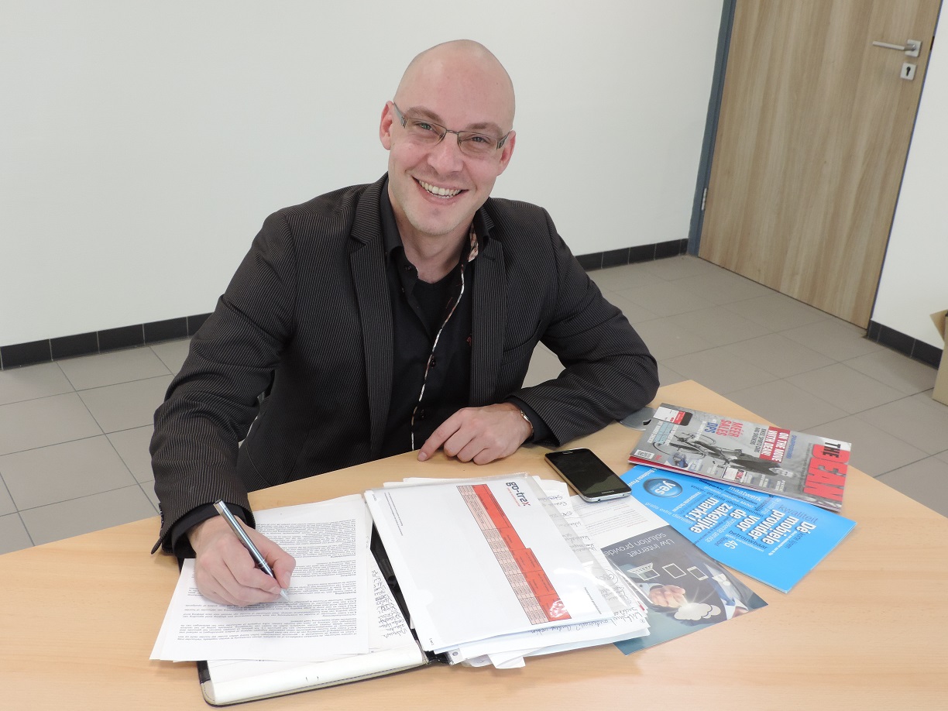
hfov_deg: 46.8
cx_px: 474
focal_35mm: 40
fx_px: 1095
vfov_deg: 36.0
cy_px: 356
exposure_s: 1/50
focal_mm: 7.1
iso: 320
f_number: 3.3
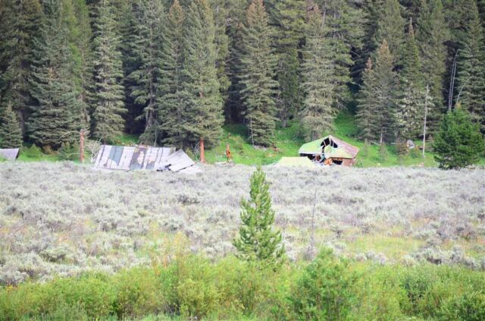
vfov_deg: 5.4
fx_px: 3426
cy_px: 160
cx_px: 242
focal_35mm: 255
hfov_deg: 8.1
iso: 200
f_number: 5.6
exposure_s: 1/125
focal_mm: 170
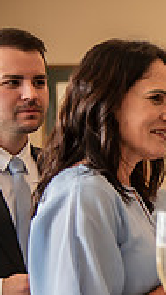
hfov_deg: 6.5
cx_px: 481
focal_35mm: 173
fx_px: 1354
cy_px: 139
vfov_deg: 12.4
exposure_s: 1/160
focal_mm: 48
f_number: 2.8
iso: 400
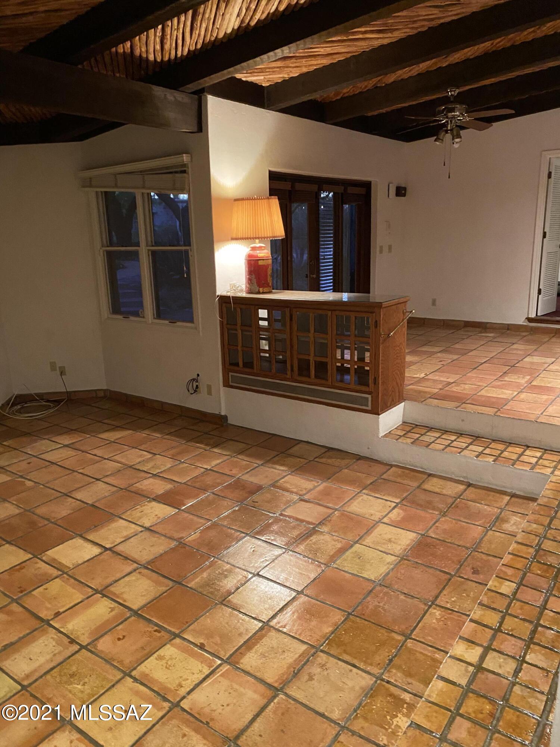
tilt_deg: -13.2
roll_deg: +1.2
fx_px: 561
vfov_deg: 67.3
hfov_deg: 53.1
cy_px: 374
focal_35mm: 26
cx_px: 280
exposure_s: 1/30
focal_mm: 4.25
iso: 640
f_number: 1.8
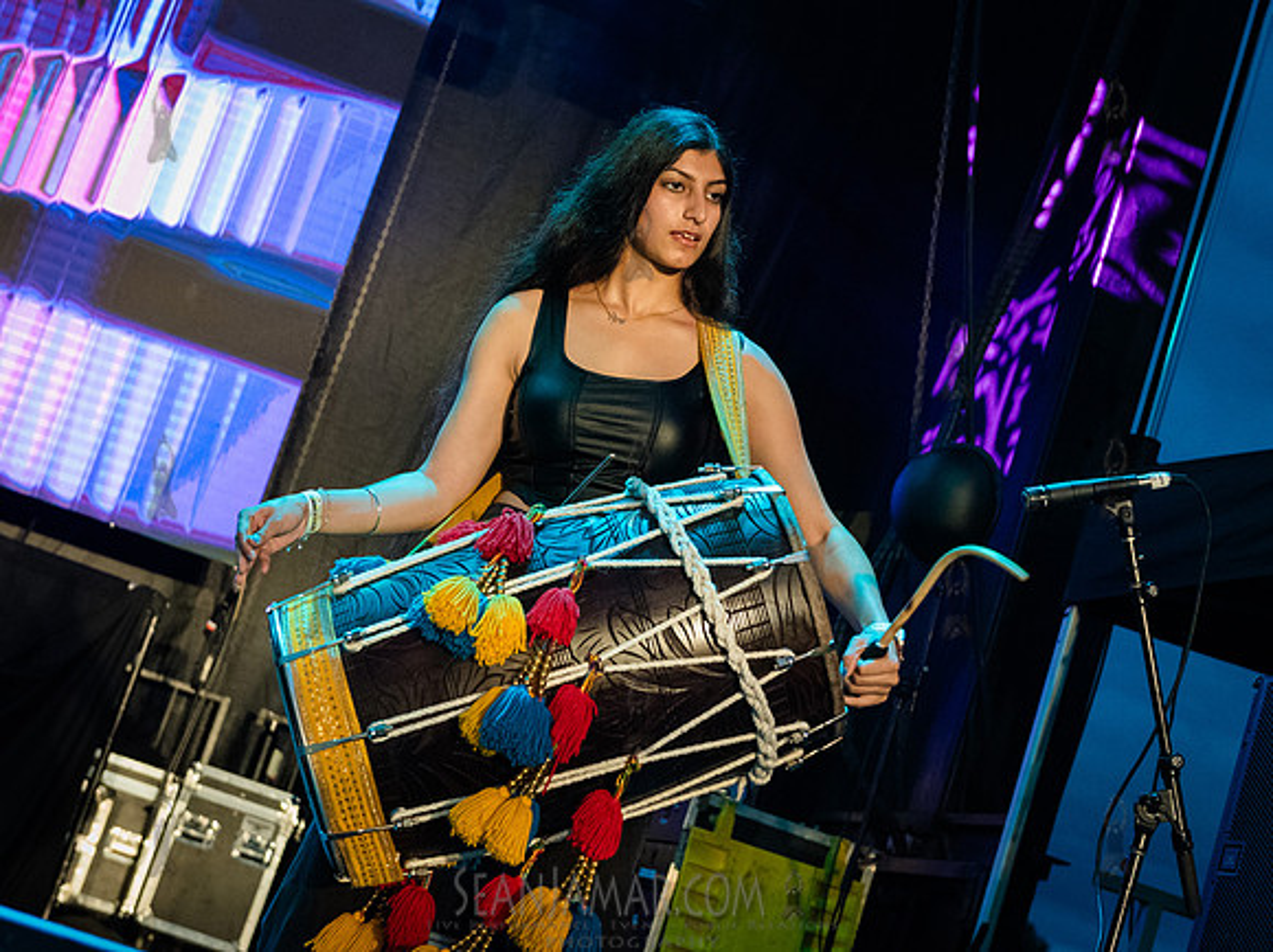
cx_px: 667
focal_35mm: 69
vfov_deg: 21.4
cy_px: 348
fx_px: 2517
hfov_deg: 28.4
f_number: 4
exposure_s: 1/500
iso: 6400
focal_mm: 50
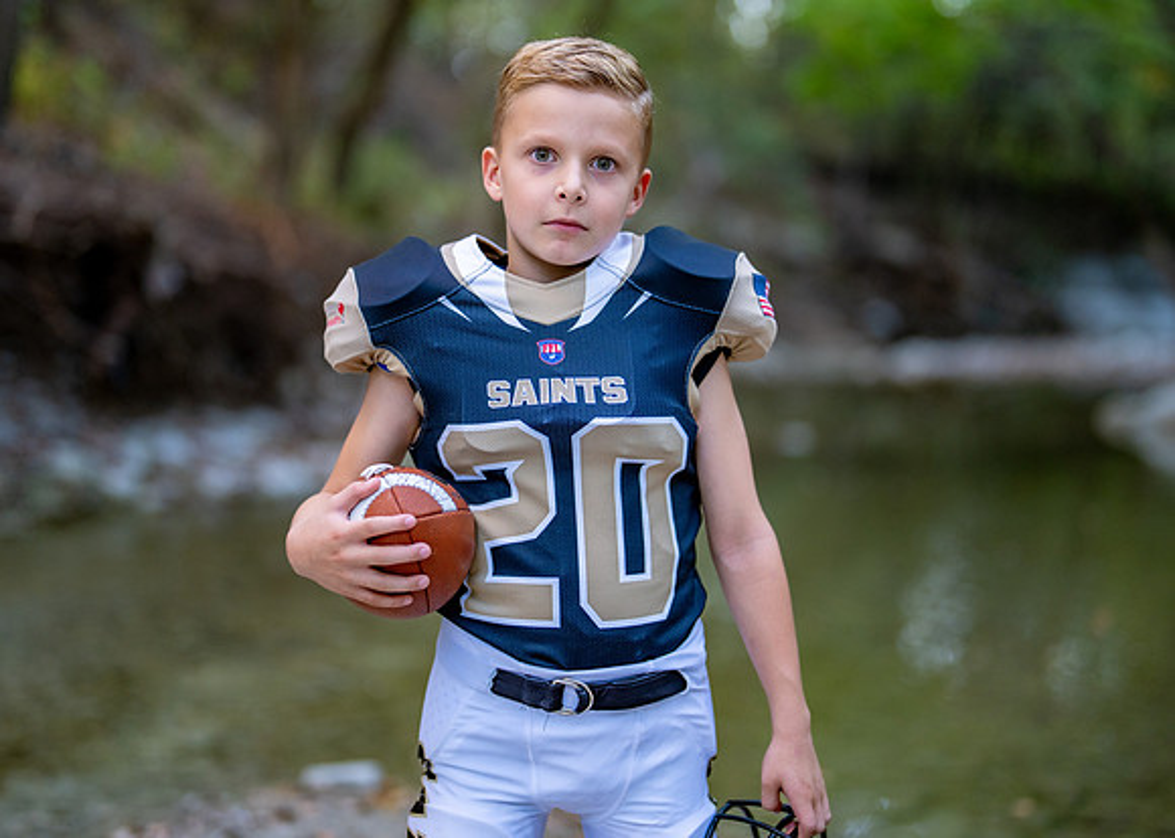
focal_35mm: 64
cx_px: 596
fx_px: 2148
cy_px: 381
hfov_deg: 30.6
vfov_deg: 22.1
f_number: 1.2
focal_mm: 50
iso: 500
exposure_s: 1/500
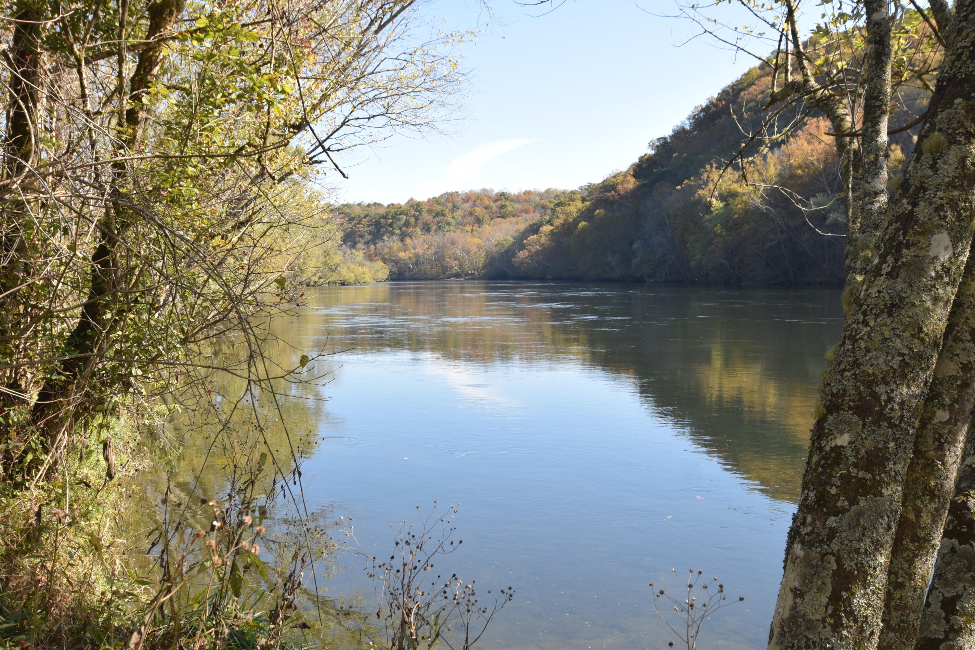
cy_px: 325
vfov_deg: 36.9
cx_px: 488
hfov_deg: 53.1
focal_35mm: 36
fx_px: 975
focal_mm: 24
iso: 220
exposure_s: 1/250
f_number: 8
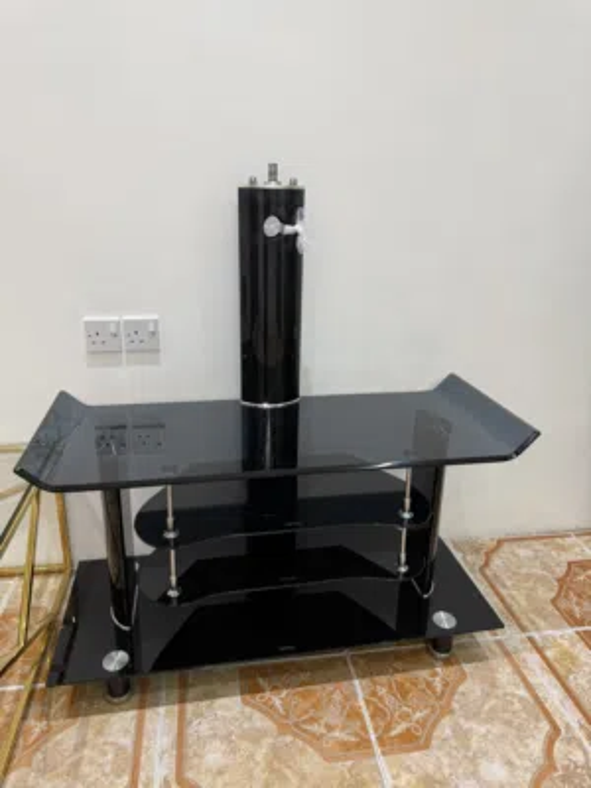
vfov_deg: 71.6
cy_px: 394
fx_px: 546
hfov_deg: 56.8
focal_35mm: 24
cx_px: 296
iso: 160
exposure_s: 1/50
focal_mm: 6.76
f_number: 1.78
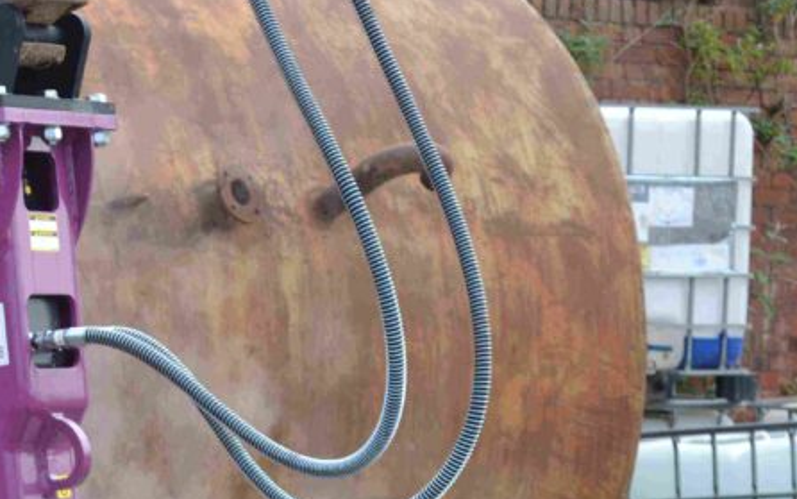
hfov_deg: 10.7
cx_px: -30
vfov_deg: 6.8
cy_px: 604
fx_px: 4197
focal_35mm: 193
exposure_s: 1/160
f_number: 6.3
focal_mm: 55
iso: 100
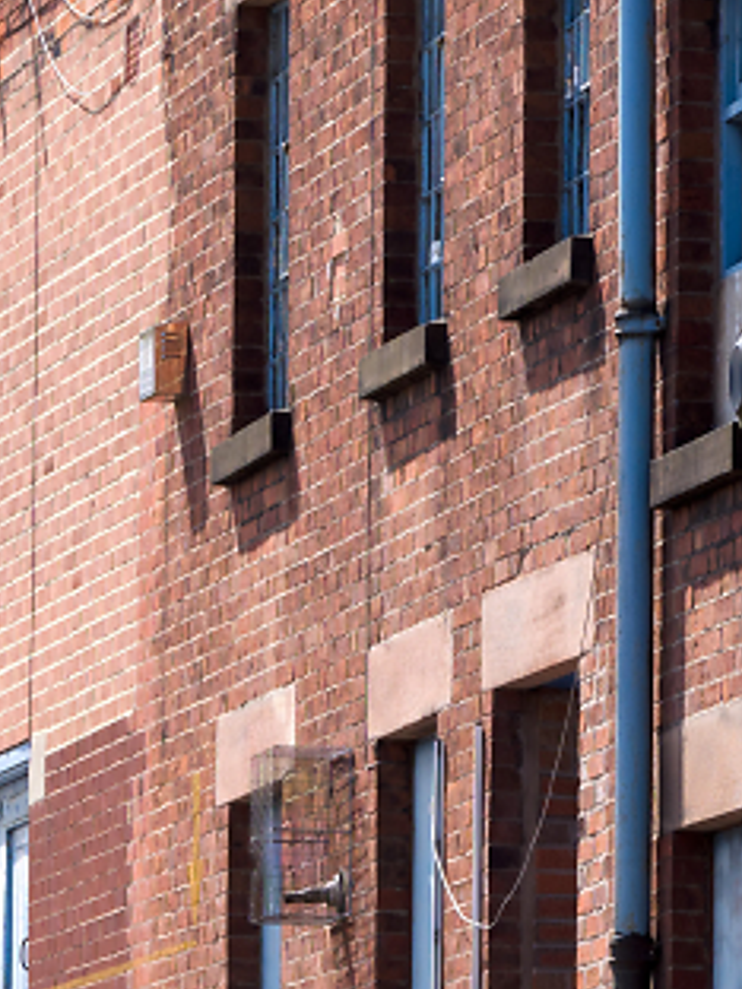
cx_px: 679
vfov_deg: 4.6
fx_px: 12204
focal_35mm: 427
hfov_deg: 3.5
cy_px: 539
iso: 80
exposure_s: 1/200
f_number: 8
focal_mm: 92.5
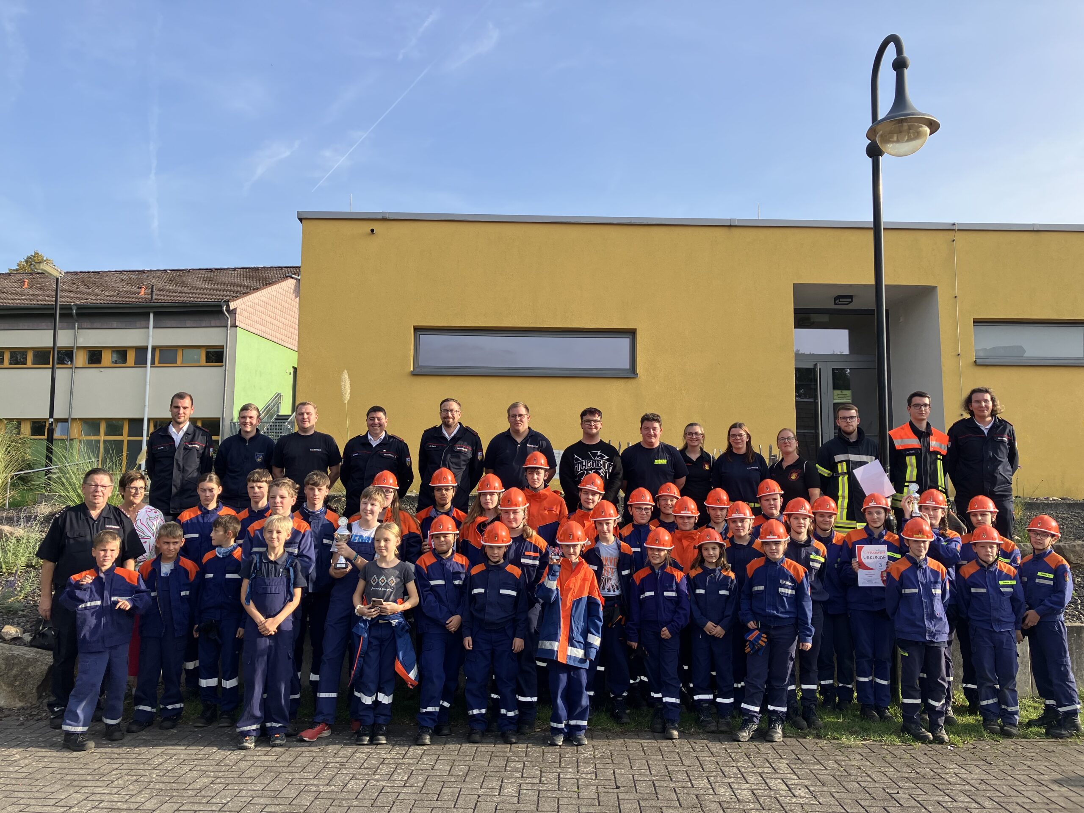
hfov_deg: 63.4
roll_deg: -1.0
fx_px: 877
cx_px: 542
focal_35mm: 28
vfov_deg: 49.7
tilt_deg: +6.8
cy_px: 406
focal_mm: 3.99
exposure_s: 1/867
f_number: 1.8
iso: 32
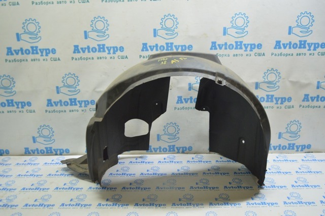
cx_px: 162
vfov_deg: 39.9
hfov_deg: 57.3
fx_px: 298
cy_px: 108
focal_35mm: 33
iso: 400
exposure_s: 1/40
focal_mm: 22
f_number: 3.8
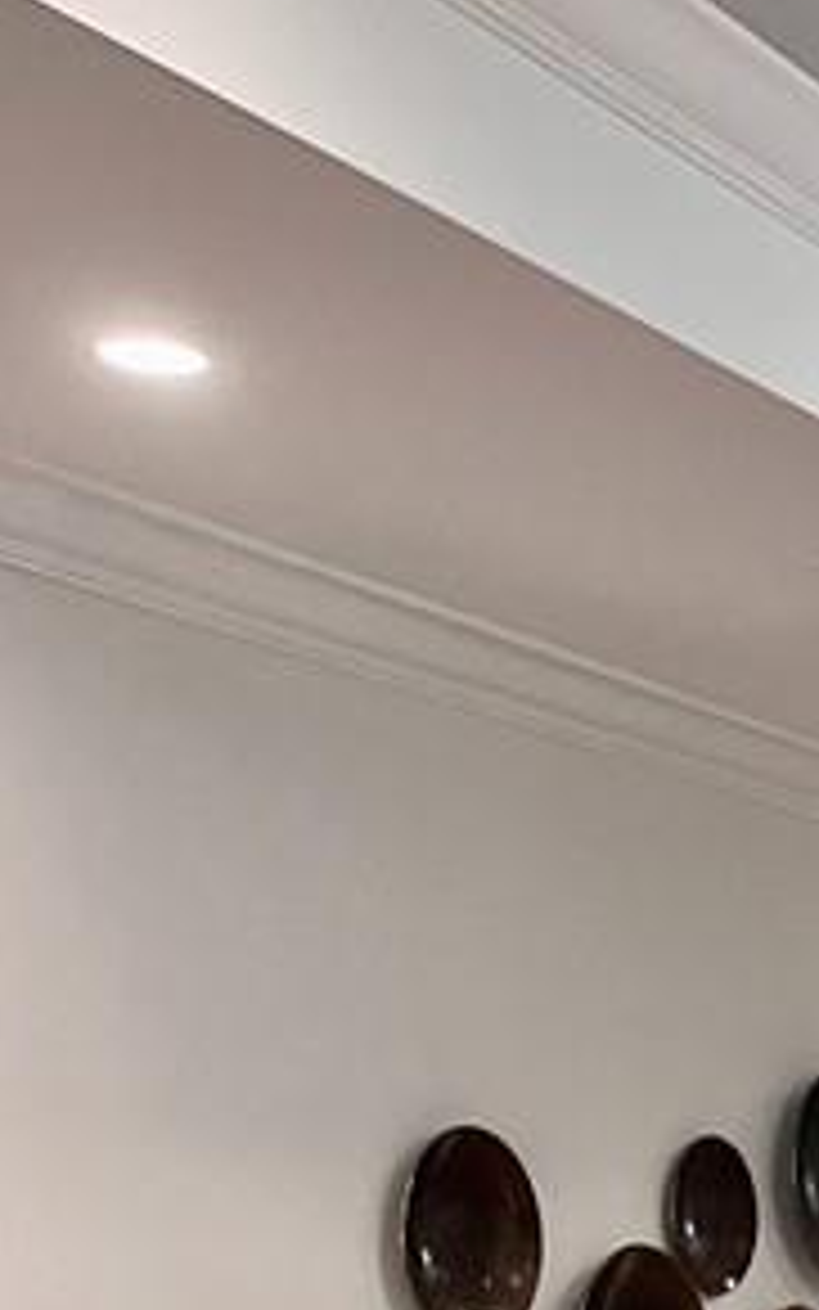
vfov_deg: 20.4
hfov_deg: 10.7
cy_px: 1436
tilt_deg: -1.3
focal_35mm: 97
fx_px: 3462
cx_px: 2192
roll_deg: +1.2
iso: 125
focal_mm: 5.1
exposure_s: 1/60
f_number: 1.6
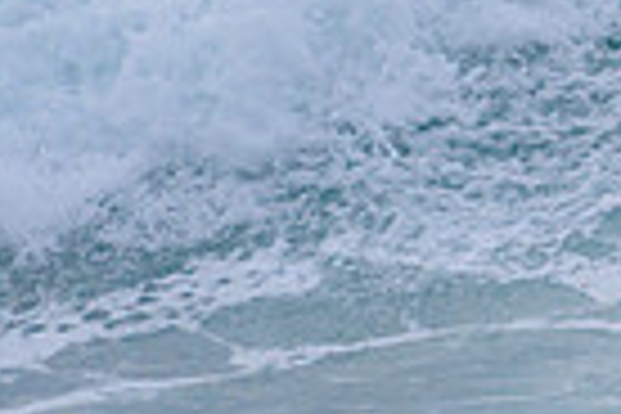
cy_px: -37
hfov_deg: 0.8
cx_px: 1135
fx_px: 44381
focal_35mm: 2573
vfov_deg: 0.5
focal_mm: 500
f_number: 5.6
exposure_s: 1/1250
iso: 400
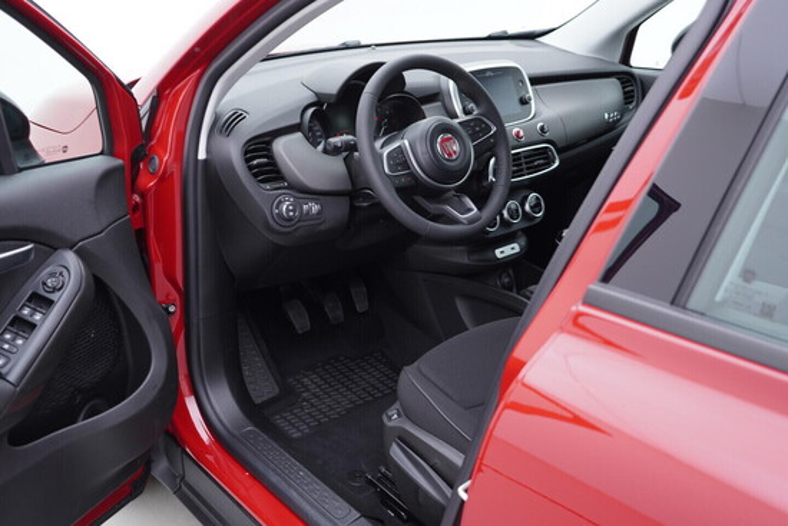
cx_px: 394
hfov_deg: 53.1
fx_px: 788
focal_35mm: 36
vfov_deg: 36.9
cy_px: 263
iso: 160
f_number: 2.8
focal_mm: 24
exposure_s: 1/40
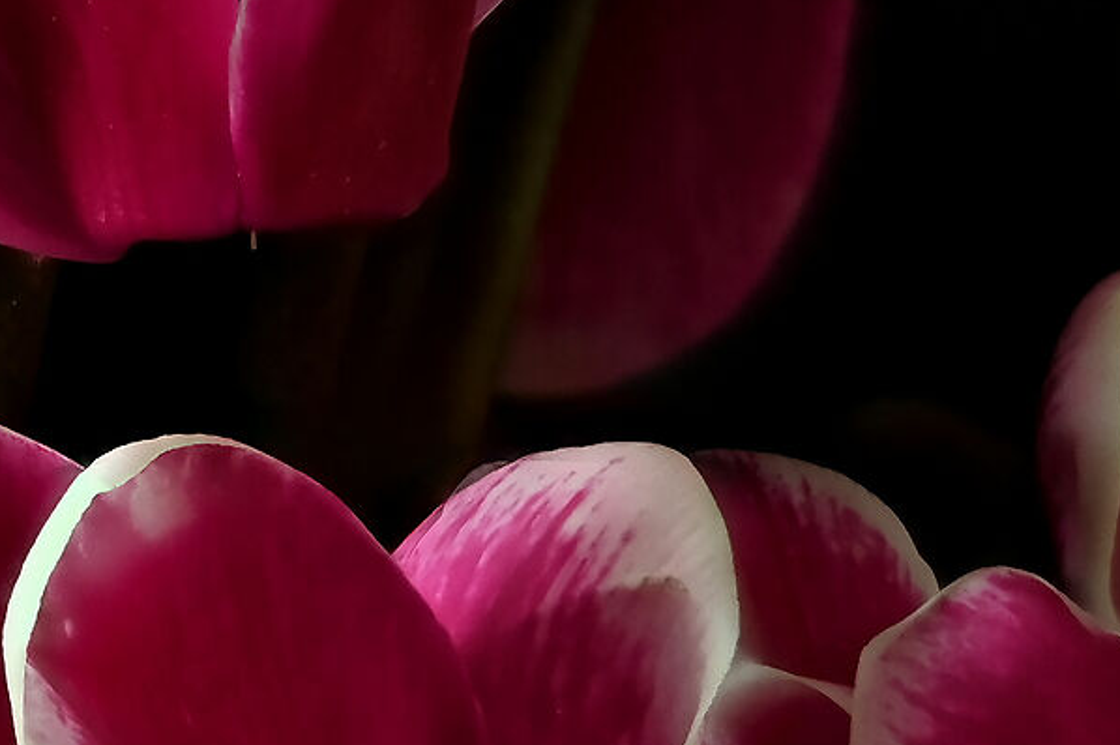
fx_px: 8240
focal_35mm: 265
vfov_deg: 5.1
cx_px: -502
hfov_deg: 7.7
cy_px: -458
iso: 640
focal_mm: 66
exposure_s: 1/15
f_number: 4
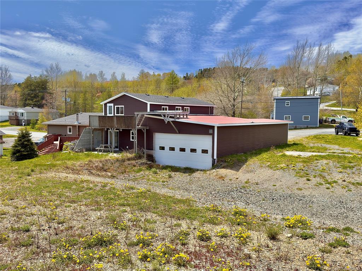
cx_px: 181
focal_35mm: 33
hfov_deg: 55.4
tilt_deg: -3.8
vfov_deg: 42.9
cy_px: 136
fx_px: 345
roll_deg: +0.9
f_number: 1.78
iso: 64
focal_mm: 6.76
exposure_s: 1/4545
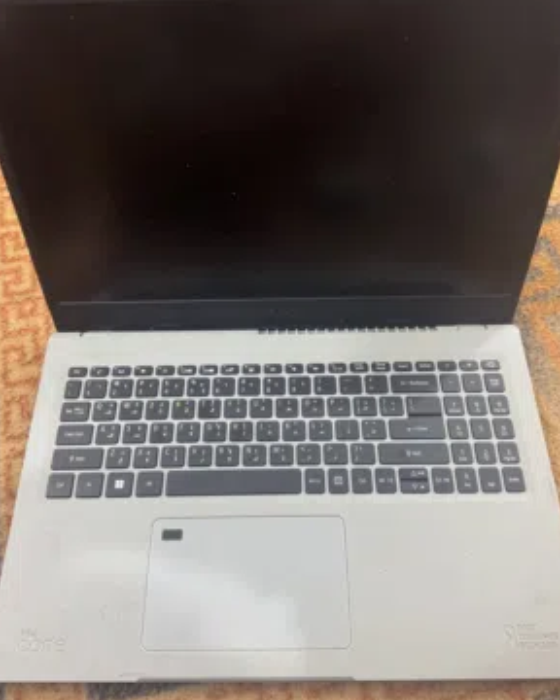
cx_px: 282
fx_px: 539
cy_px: 364
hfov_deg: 54.9
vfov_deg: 66.0
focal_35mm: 26
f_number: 1.78
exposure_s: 1/50
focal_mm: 6.76
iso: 160
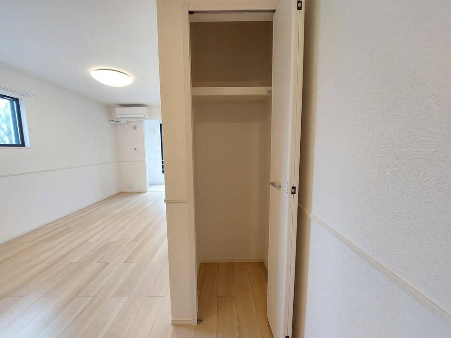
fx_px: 169
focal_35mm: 13
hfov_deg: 106.2
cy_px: 169
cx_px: 226
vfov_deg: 89.9
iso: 250
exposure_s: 1/60
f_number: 2.2
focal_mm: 1.74
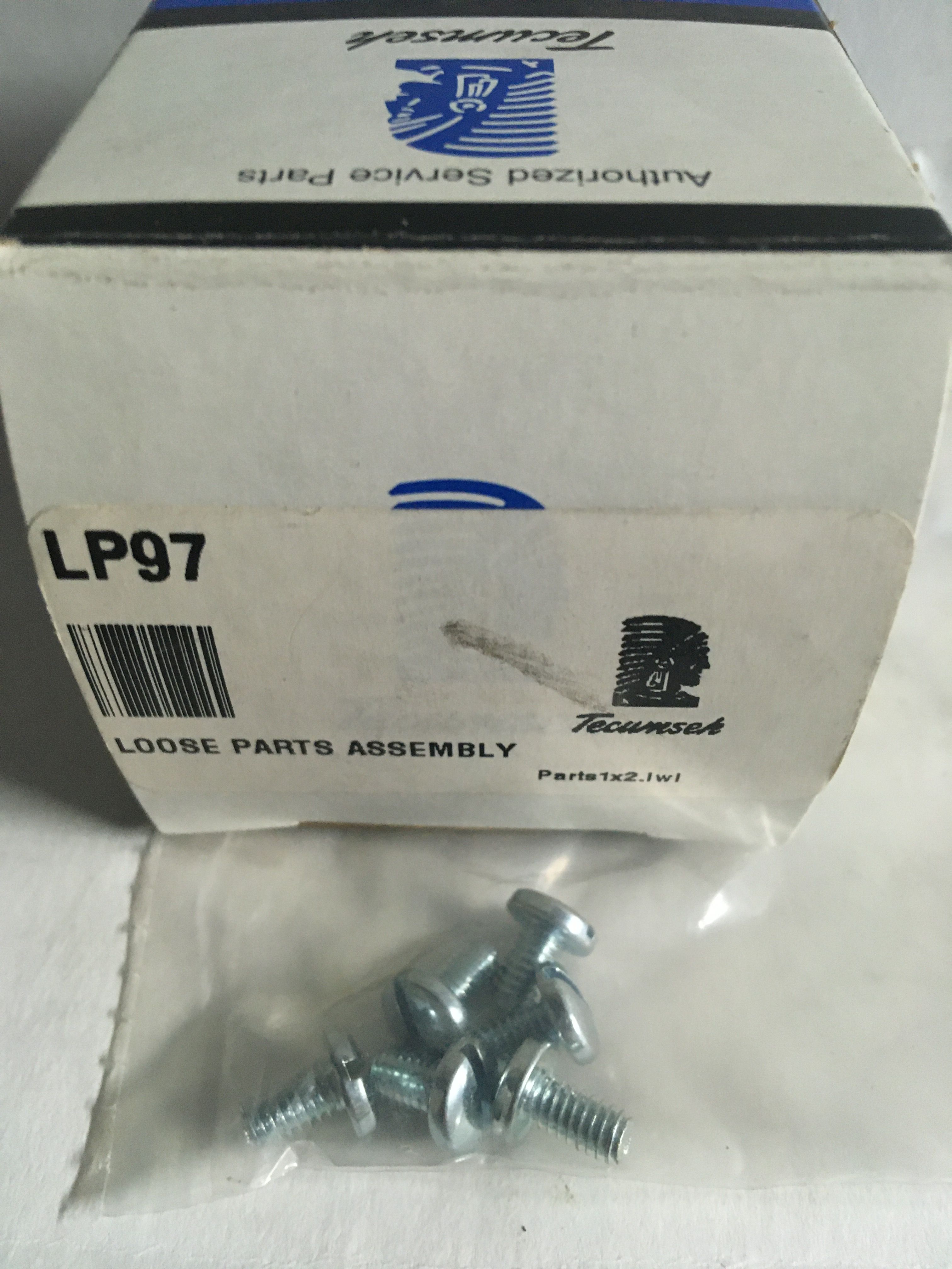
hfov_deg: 48.2
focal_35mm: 29
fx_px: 1063
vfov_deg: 61.7
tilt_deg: -48.6
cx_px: 476
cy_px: 634
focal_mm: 4.15
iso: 200
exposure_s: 1/17
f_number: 2.2
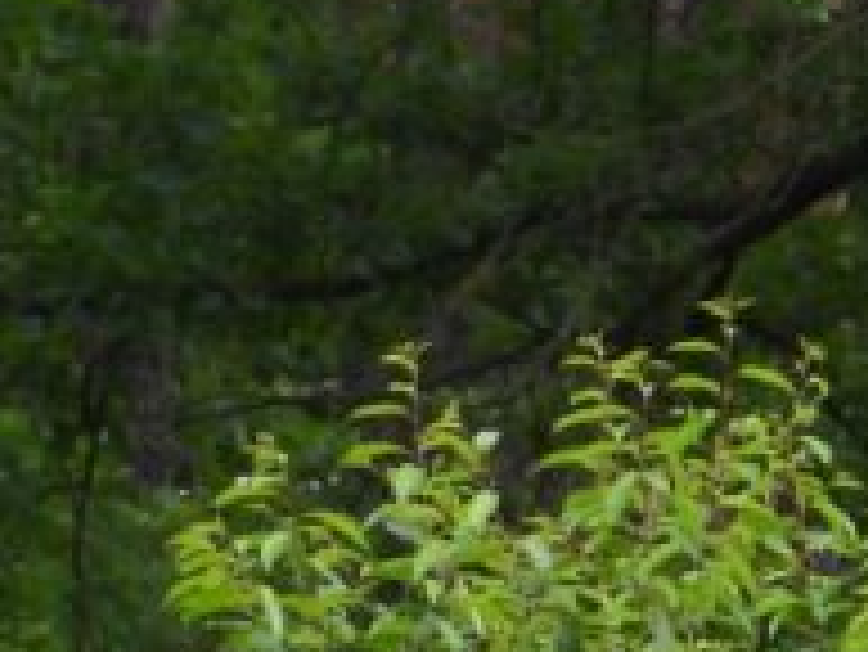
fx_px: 36532
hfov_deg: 1.4
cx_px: -396
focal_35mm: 1456
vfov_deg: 1.0
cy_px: 1084
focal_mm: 49.5
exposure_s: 1/250
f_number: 4.5
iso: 100
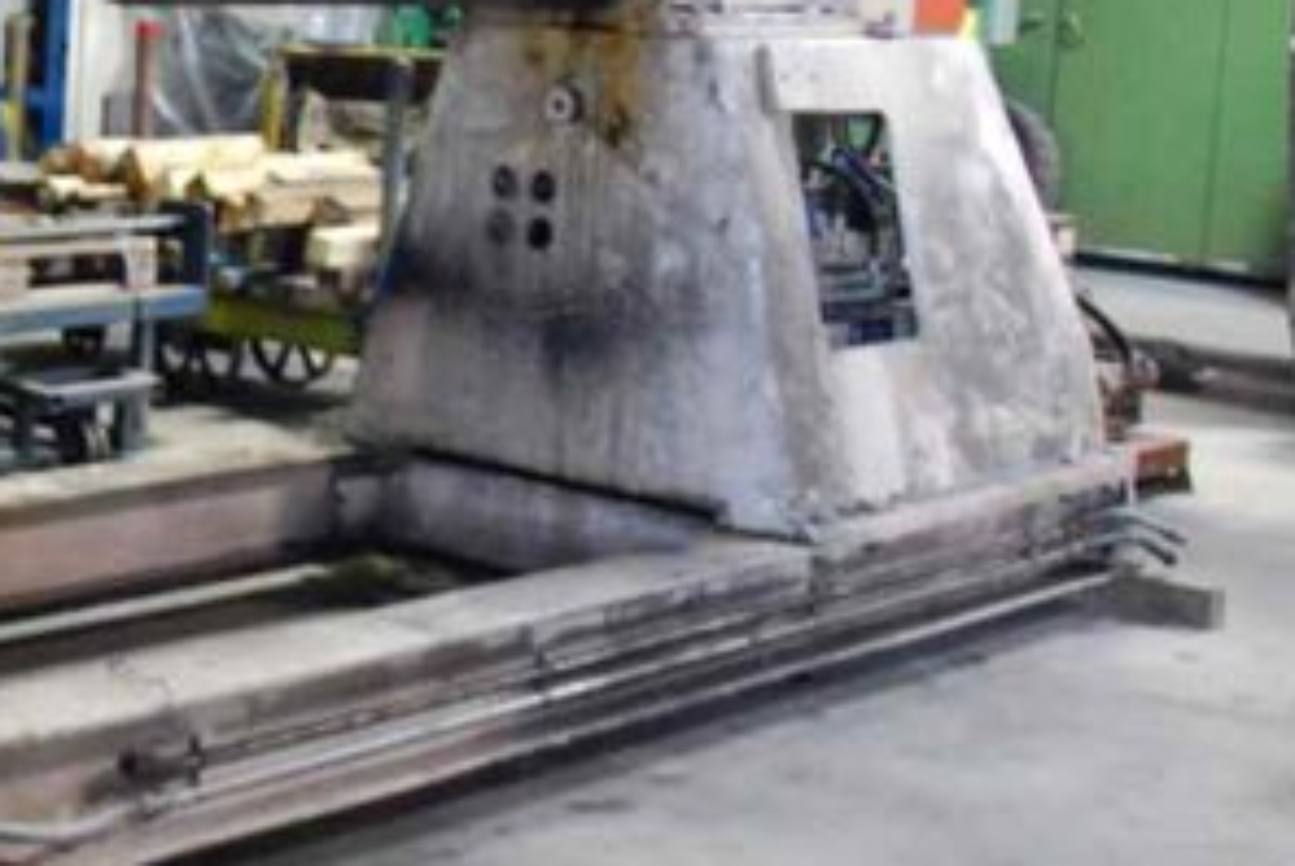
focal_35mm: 73
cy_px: 234
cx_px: -166
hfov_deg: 25.5
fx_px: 2628
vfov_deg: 18.6
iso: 1600
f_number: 3.5
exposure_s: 1/15
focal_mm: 18
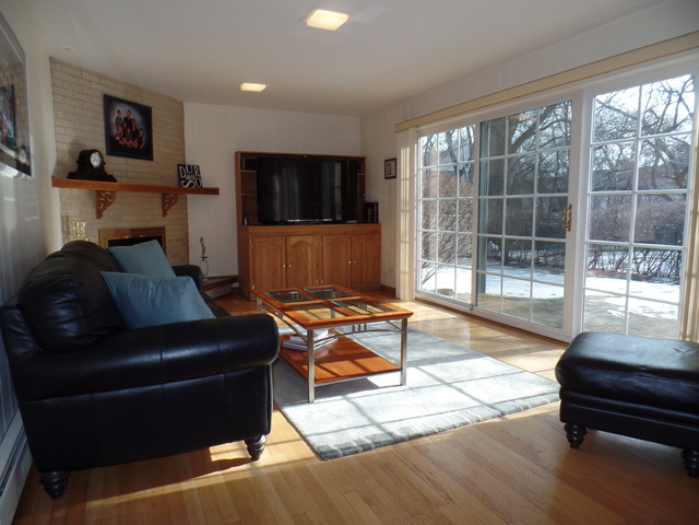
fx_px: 464
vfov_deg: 58.9
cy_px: 262
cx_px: 350
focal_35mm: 23
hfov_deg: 73.9
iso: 160
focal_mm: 4.1
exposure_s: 1/180
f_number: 3.5
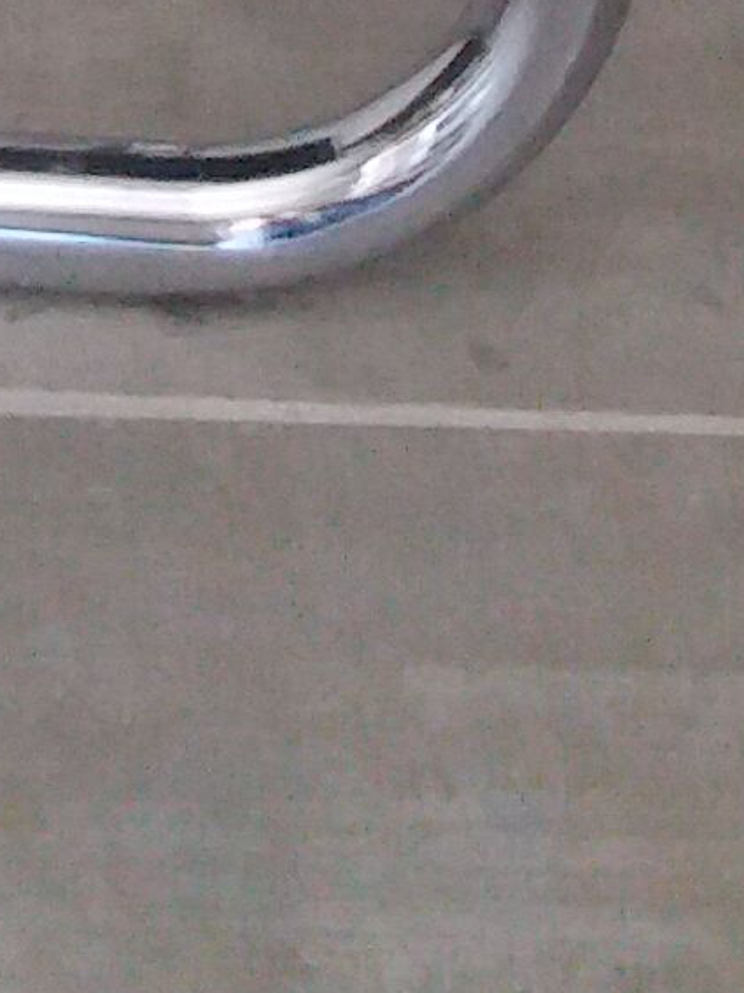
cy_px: -2588
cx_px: -480
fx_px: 5848
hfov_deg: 7.1
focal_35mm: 204
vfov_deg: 7.6
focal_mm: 3.7
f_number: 1.9
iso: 200
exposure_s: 1/50
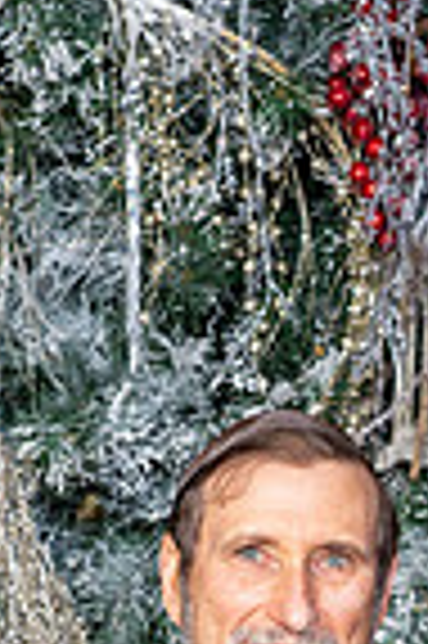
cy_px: 977
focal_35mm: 267
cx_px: 498
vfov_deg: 7.6
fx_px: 4773
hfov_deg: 5.1
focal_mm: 85
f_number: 8
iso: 400
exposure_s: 1/125
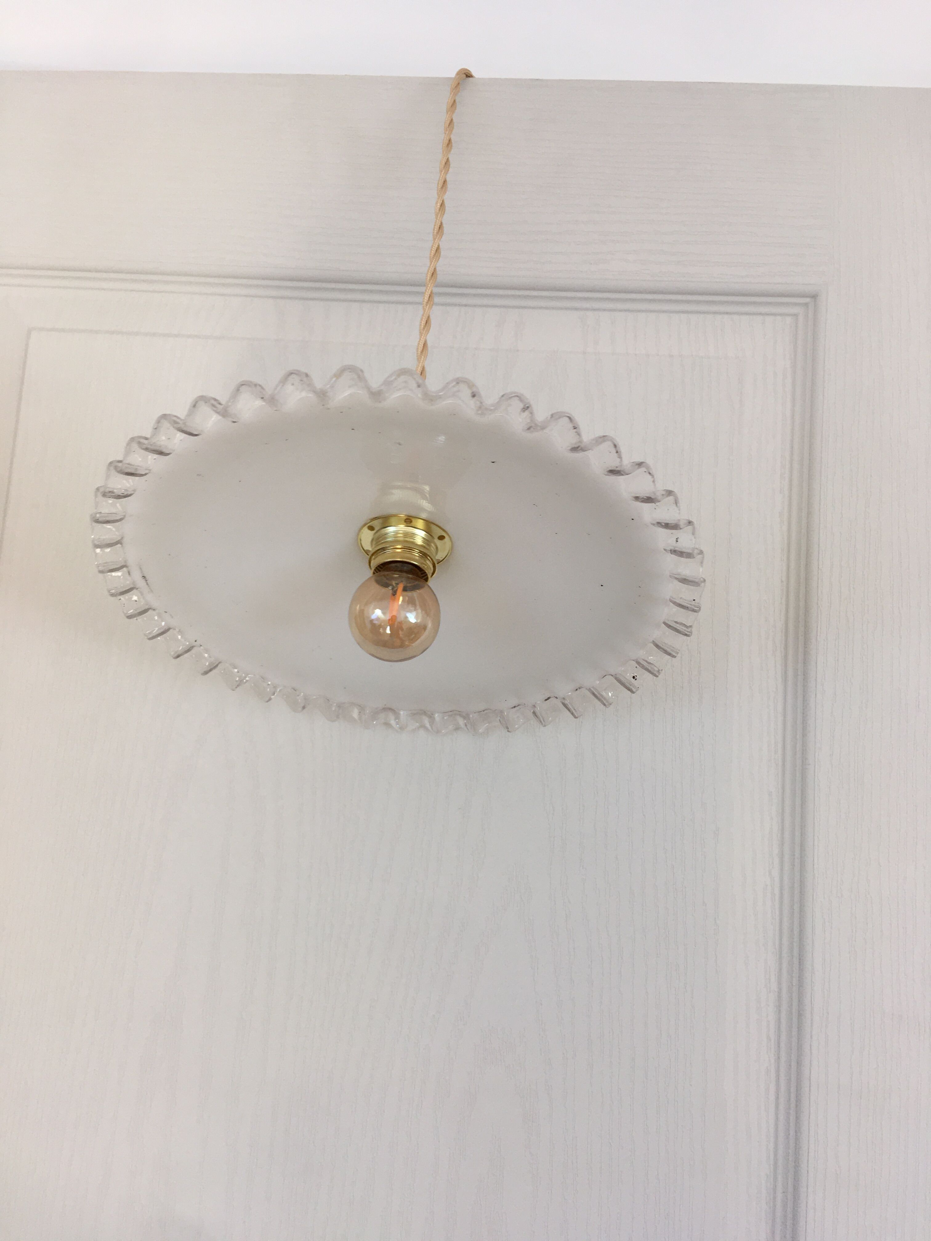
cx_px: 466
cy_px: 620
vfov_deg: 61.7
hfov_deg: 48.2
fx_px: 1040
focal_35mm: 29
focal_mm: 4.15
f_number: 2.2
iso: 40
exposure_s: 1/100
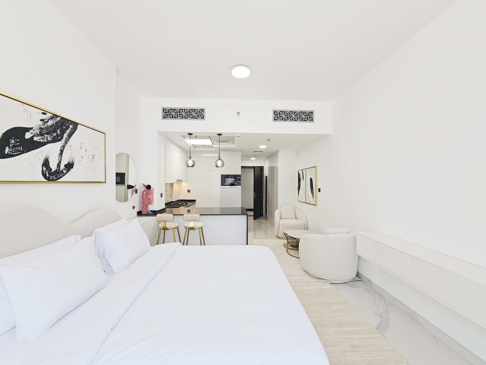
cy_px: 182
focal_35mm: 13
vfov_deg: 89.9
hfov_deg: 106.2
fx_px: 183
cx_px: 243
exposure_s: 1/100
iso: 64
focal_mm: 2.2
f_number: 2.2
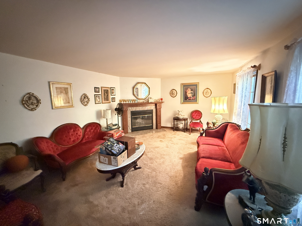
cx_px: 151
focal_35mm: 14
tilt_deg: -8.1
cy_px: 113
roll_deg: +0.7
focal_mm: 2.22
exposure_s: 1/20
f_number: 2.2
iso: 2500
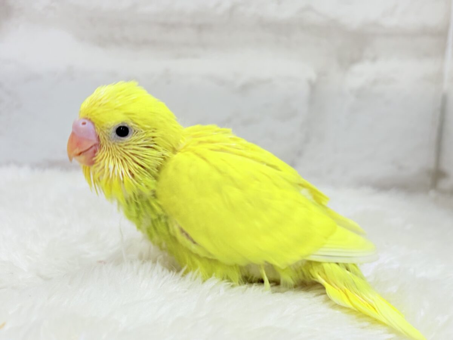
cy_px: 170
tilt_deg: -9.8
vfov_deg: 28.0
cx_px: 226
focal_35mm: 52
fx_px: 680
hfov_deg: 36.8
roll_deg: -2.8
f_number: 1.6
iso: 32
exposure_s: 1/50
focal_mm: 5.96
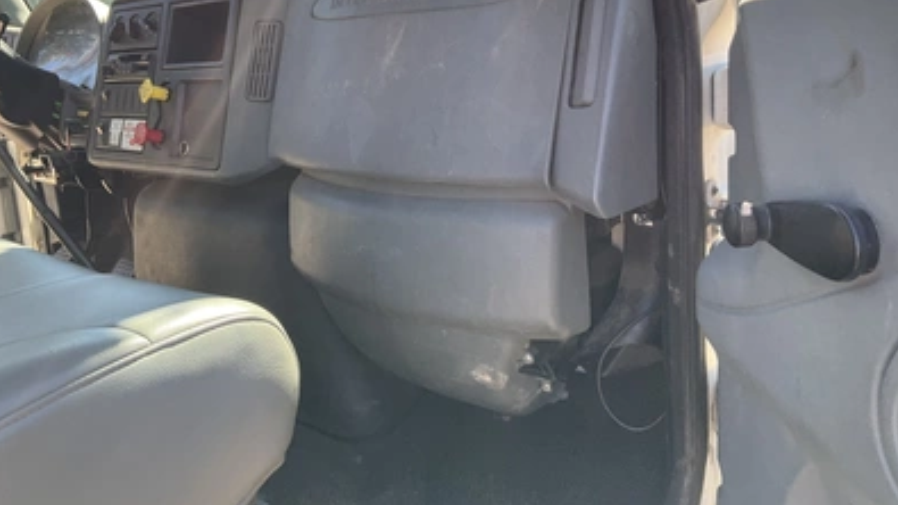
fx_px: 762
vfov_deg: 36.3
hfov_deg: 61.0
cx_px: 448
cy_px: 175
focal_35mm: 32
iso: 25
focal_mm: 3
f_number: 1.8
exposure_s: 1/122
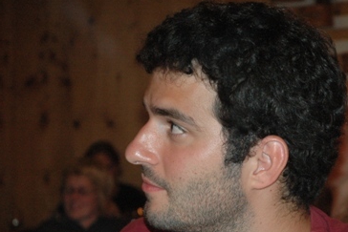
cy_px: 182
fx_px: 1325
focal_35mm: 137
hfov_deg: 14.9
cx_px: 250
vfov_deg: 10.0
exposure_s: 1/60
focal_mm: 52
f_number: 4.5
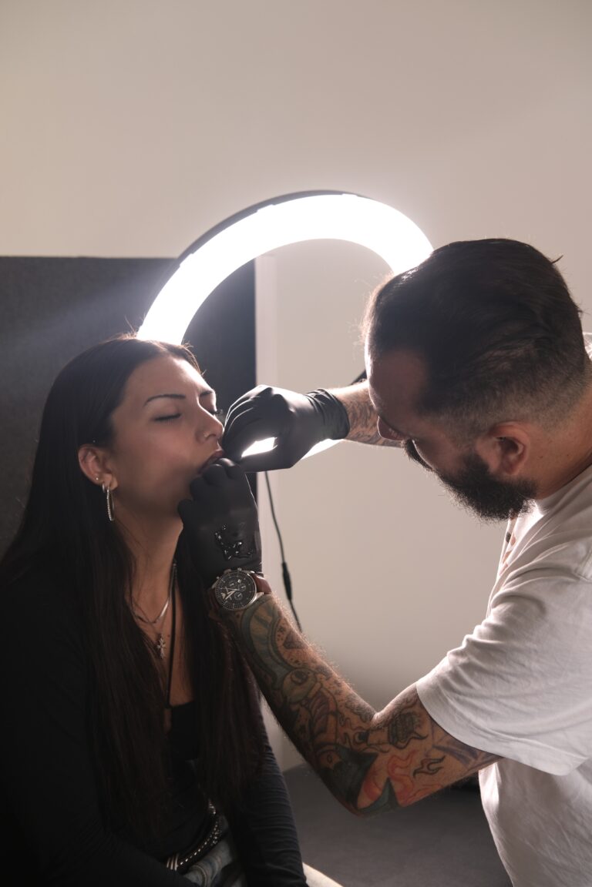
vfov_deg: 37.5
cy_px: 444
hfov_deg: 25.5
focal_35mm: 53
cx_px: 296
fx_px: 1307
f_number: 4
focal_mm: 35
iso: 160
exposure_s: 1/52
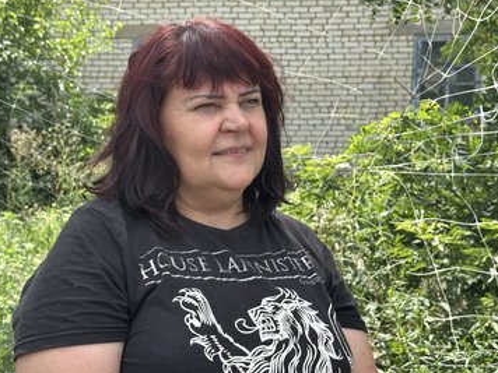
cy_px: 196
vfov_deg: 27.0
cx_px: 250
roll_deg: -0.3
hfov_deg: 35.5
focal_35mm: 54
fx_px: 777
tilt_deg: +0.0
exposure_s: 1/980
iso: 64
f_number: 1.78
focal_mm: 6.86
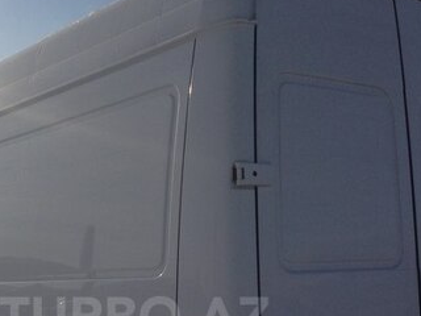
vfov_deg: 20.9
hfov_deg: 28.3
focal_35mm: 68
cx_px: 134
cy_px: 317
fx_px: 827
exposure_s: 1/4184
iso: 50
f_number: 2.4
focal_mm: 4.12
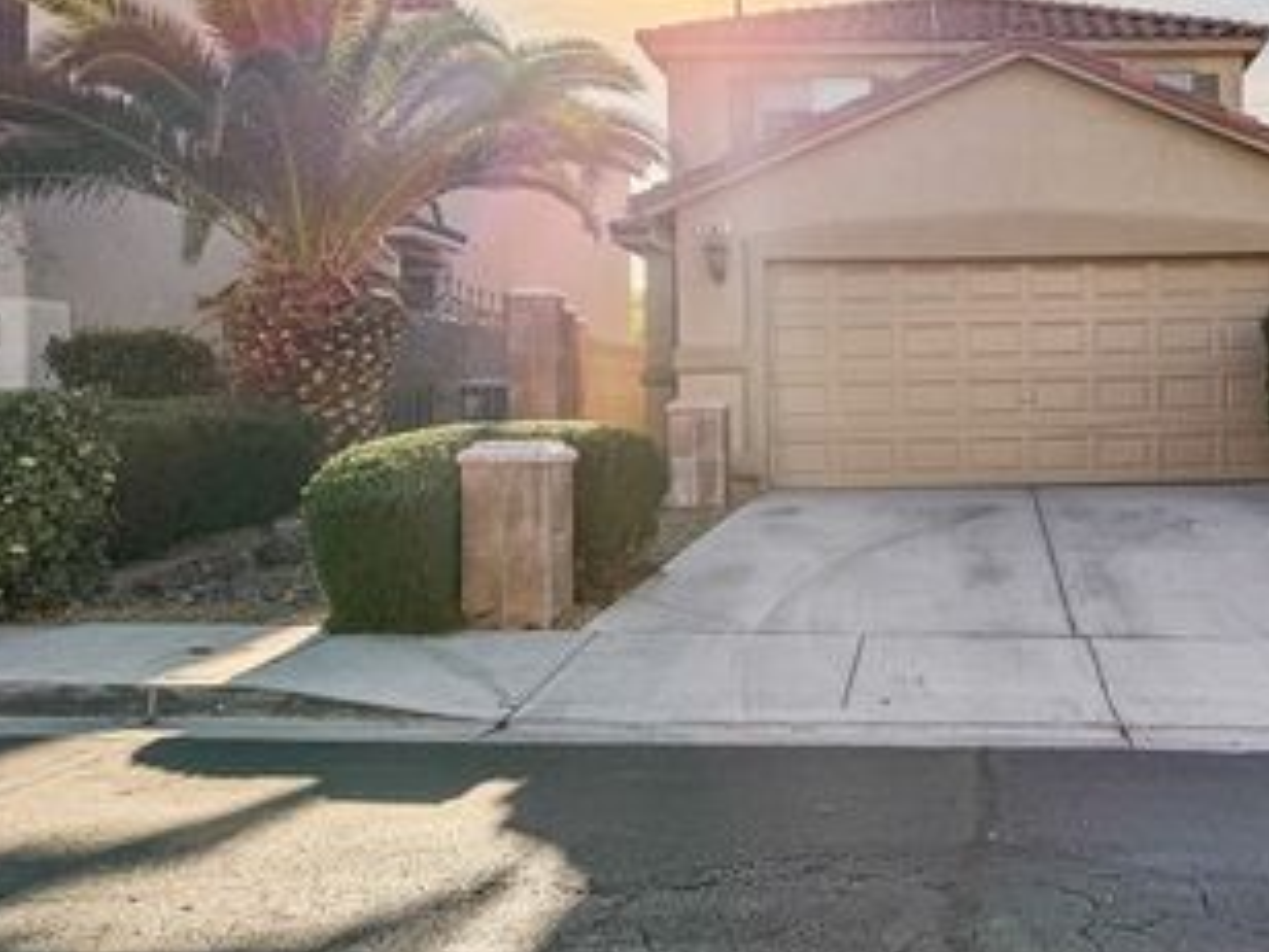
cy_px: 373
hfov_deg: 45.7
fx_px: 1430
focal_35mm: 39
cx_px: 997
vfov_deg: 36.7
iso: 100
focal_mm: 6.76
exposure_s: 1/950
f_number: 1.8
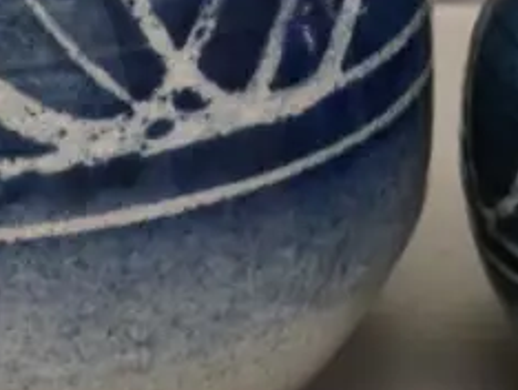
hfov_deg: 9.8
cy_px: -117
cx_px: 237
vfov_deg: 7.3
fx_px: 3011
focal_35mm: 201
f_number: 5.6
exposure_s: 1/125
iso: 3200
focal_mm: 23
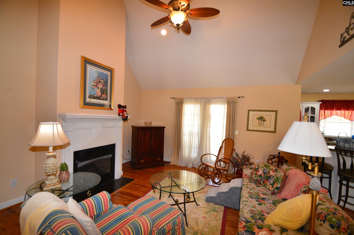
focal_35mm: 15
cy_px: 118
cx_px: 177
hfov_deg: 100.4
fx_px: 147
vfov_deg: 77.2
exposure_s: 1/60
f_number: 4
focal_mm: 10
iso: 500
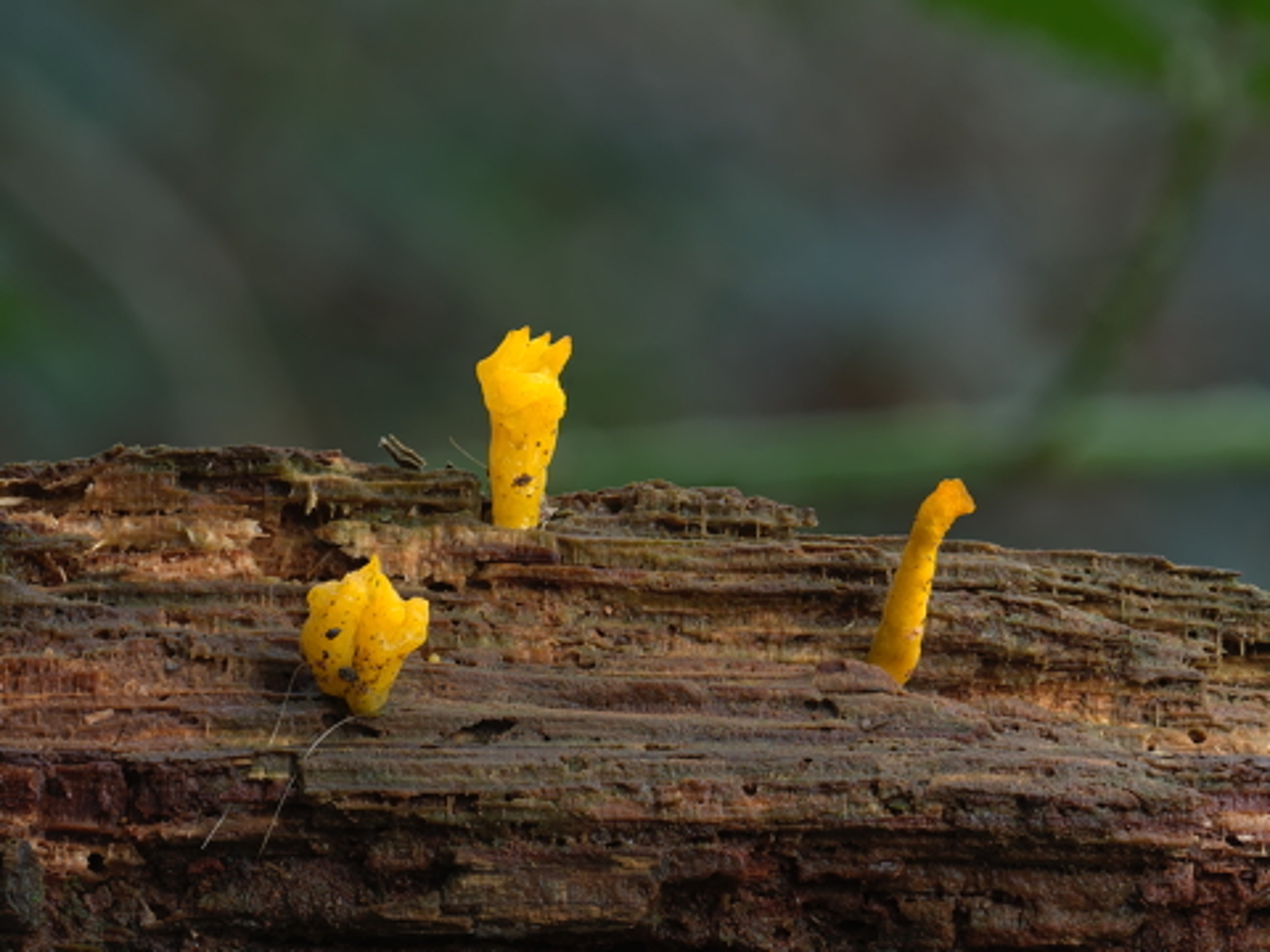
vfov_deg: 12.3
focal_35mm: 120
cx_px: 635
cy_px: 476
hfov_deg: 16.4
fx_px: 4403
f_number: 5.6
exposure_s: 1/5
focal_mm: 60
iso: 200
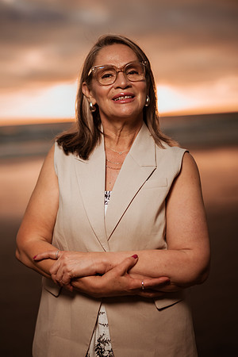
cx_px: 119
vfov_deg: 34.5
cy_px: 178
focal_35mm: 58
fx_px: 575
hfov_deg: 23.4
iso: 50
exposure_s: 1/3200
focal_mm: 58
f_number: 1.8
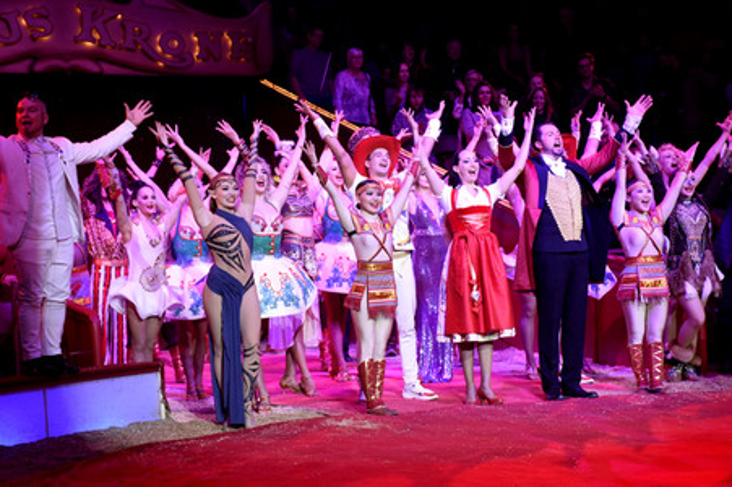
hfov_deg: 24.2
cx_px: 366
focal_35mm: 84
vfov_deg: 16.2
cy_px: 244
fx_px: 1707
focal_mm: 56
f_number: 6.3
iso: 3200
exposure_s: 1/160
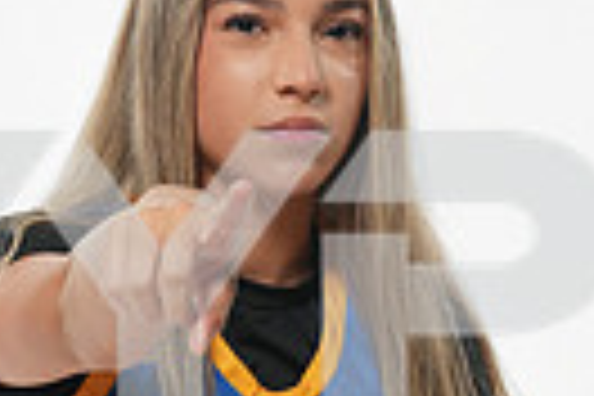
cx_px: 279
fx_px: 3752
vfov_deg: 6.0
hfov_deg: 9.1
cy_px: 590
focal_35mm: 227
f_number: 7.1
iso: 500
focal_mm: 66.7
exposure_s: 1/125
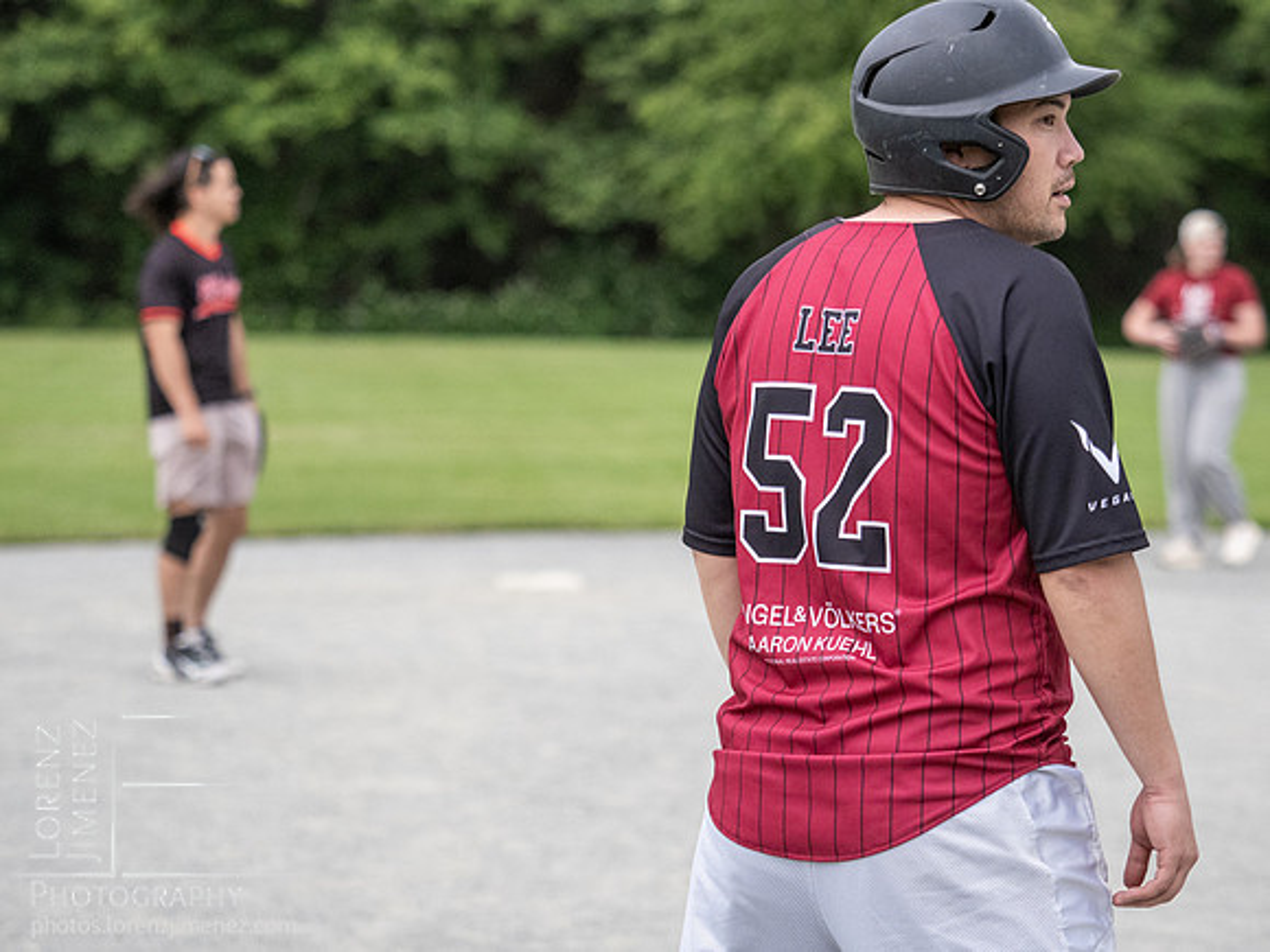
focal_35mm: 164
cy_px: 476
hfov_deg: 12.0
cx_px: 635
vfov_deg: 9.1
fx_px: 6017
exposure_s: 1/1600
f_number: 2.8
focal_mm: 82
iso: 1250
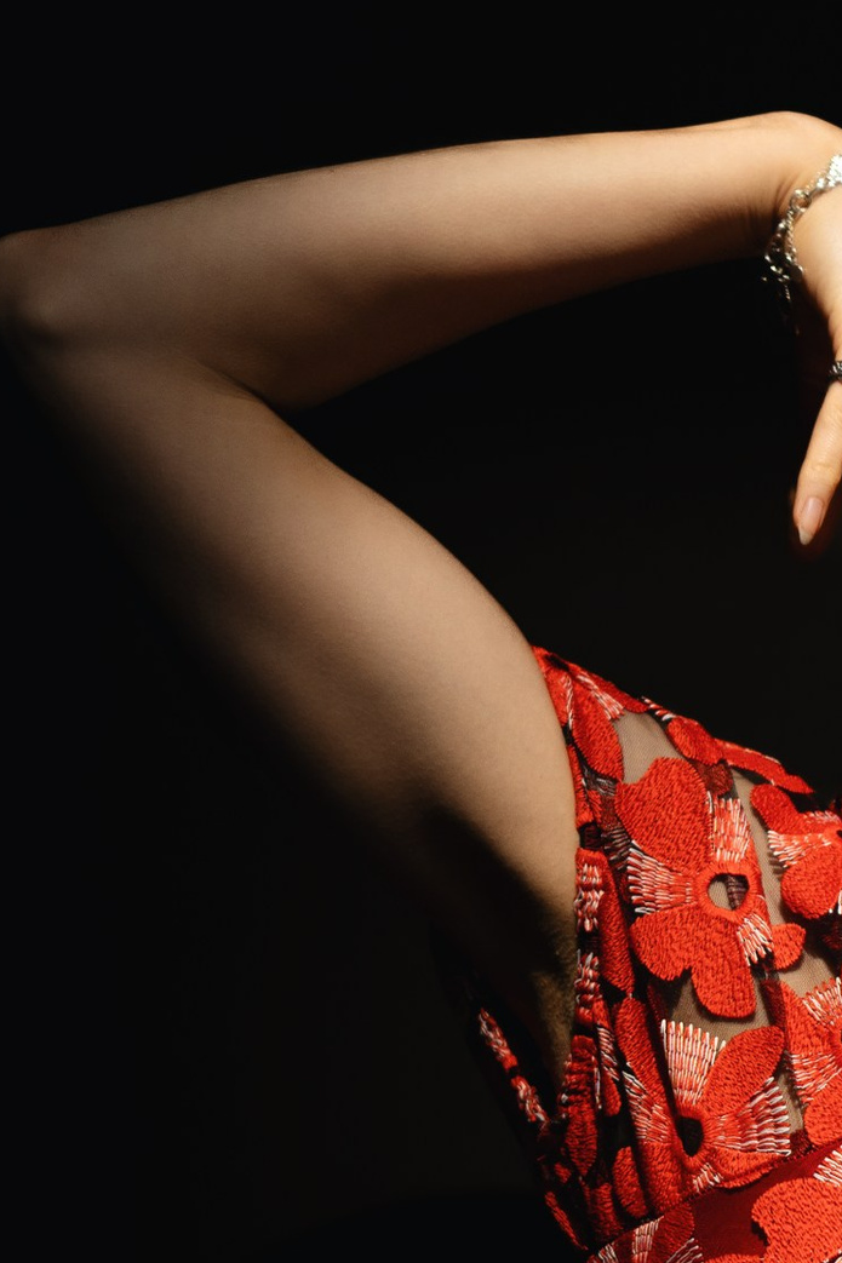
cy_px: 1717
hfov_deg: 4.4
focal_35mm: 313
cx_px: 1232
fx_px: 10984
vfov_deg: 6.5
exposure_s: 1/2000
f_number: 1.4
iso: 100
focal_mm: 85
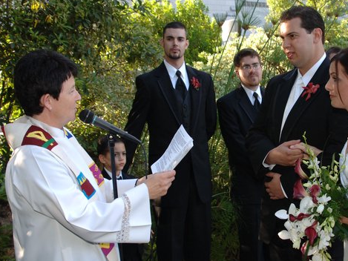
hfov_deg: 34.6
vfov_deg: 26.6
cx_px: 229
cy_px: 143
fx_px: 553
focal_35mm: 55
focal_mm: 28
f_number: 5.6
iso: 400
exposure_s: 1/125
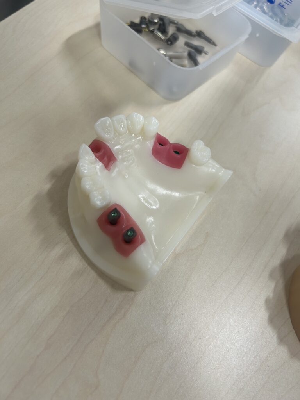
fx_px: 300
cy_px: 200
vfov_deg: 67.3
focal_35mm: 26
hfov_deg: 53.1
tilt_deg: -64.0
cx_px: 150
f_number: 1.5
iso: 80
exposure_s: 1/121
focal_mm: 5.7
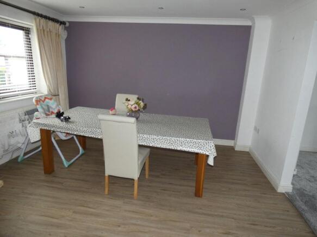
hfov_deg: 81.8
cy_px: 118
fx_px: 183
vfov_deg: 66.0
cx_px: 158
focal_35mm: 20
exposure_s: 1/60
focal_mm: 3.6
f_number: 2.8
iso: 250
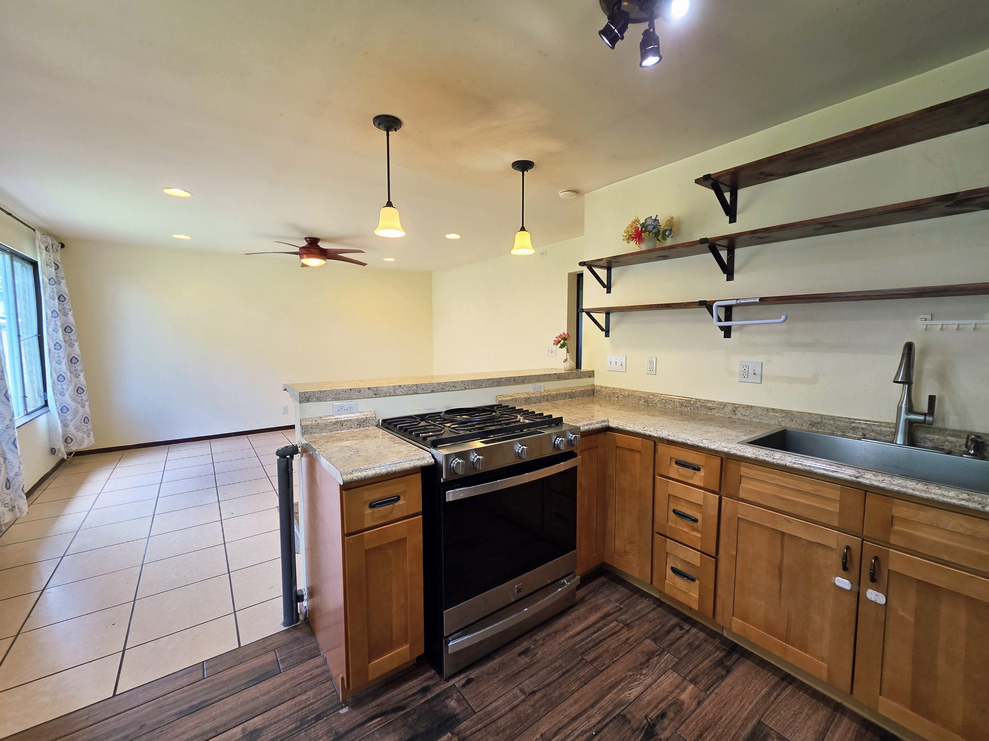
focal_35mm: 13
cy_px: 370
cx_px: 494
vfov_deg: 89.9
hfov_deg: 106.2
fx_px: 371
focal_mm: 2.2
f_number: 2.2
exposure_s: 1/120
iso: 160
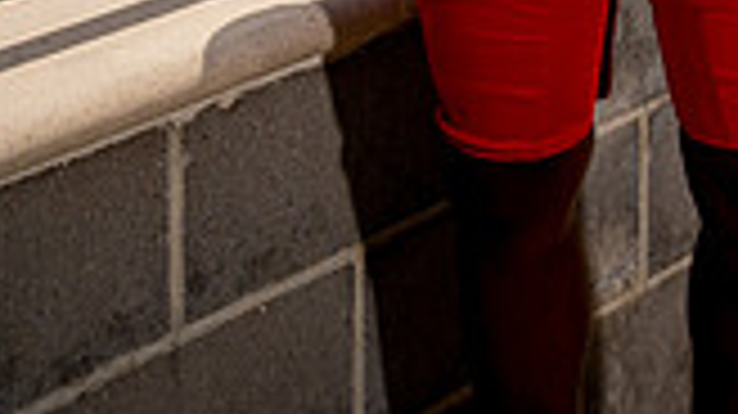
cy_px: -580
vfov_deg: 9.8
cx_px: 648
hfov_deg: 19.3
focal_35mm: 109
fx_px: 2132
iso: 100
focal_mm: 38
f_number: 7.1
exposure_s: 1/250
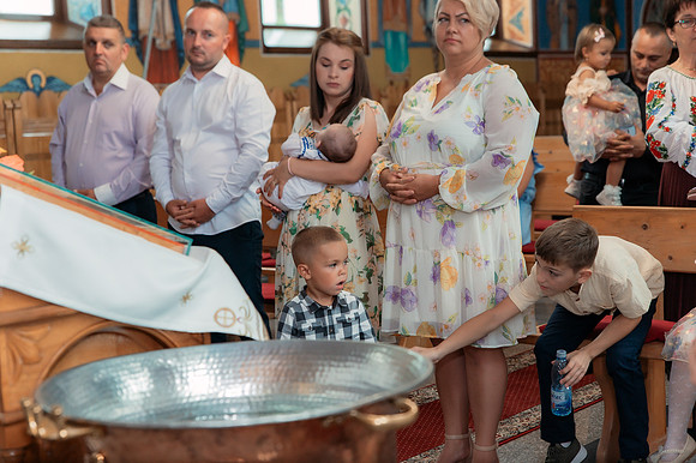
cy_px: 232
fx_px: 1198
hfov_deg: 32.4
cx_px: 348
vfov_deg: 21.9
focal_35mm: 62
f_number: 3.5
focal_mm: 62
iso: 2000
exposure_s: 1/250
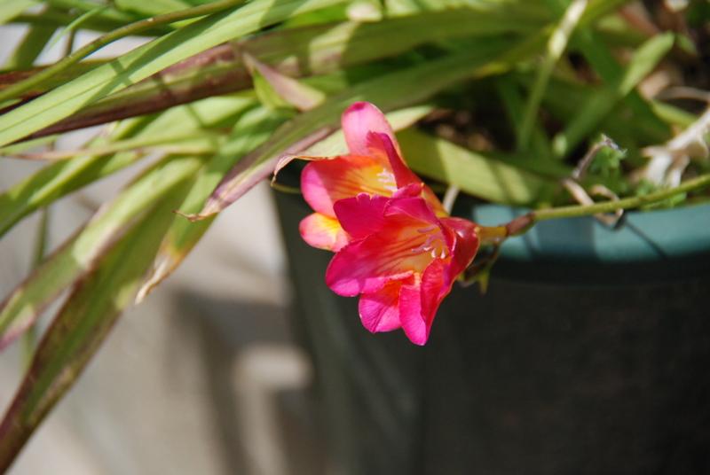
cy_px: 238
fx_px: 8888
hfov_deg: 4.6
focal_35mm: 450
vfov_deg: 3.1
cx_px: 355
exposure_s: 1/1250
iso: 800
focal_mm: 300
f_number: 5.6
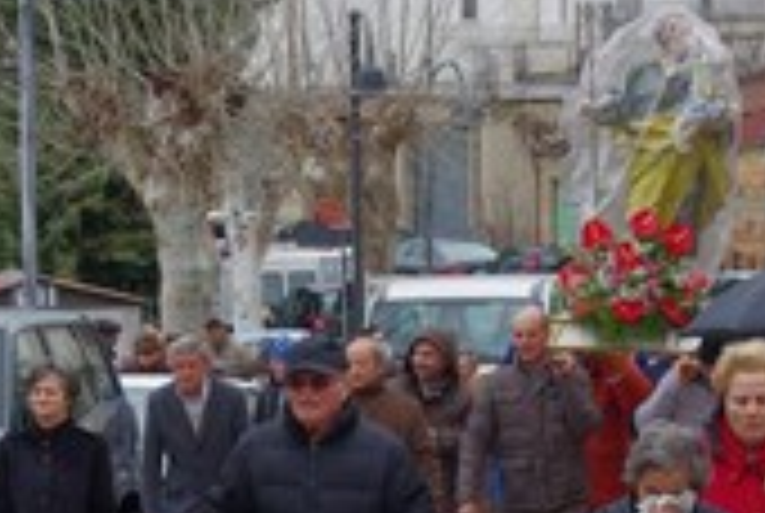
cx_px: 333
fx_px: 5620
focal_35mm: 264
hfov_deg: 7.8
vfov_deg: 5.2
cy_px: 515
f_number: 8
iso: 500
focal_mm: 60
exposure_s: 1/250
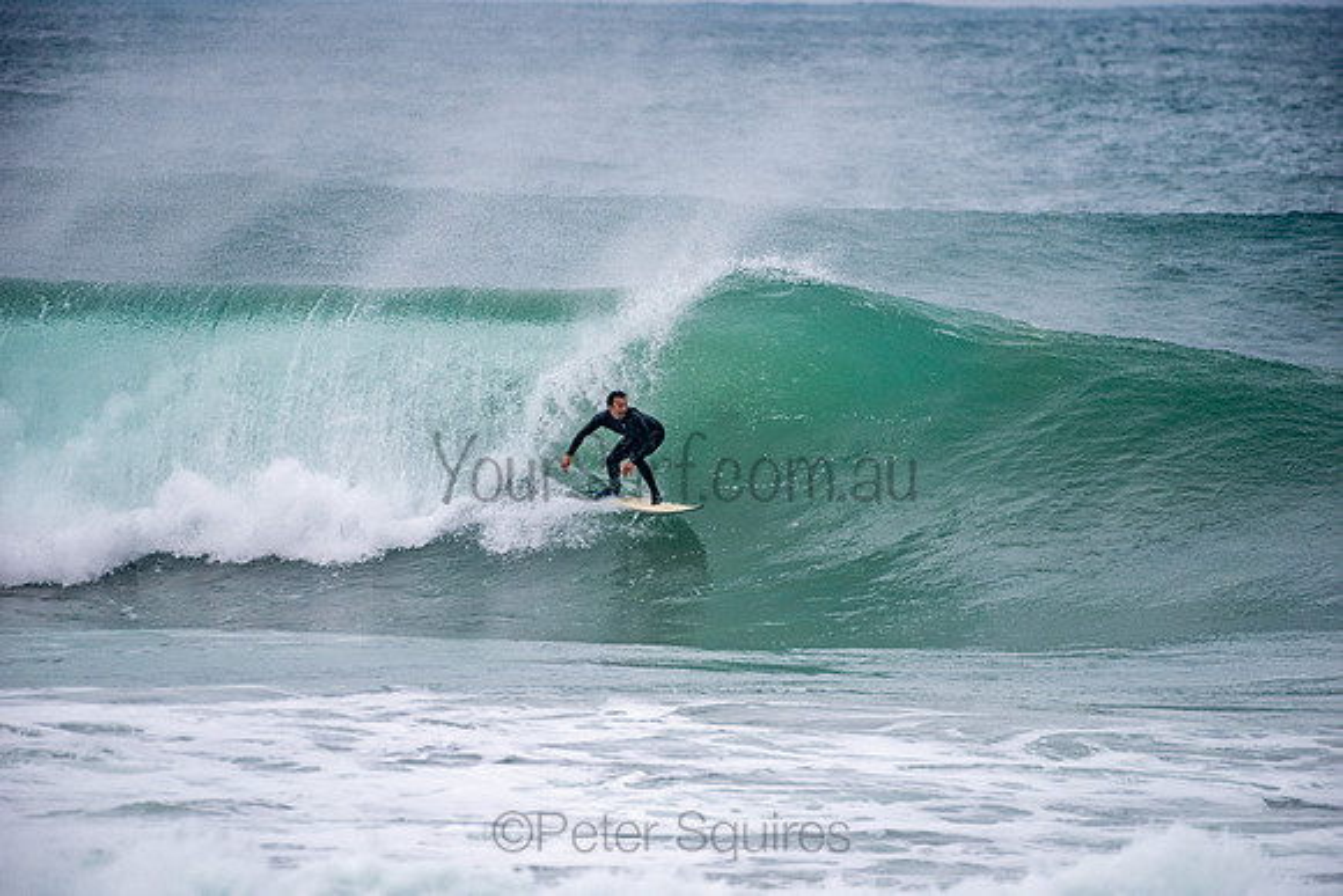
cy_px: 448
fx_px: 18656
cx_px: 672
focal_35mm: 500
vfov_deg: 2.8
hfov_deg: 4.1
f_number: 5.6
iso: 800
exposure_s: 1/1250
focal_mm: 500
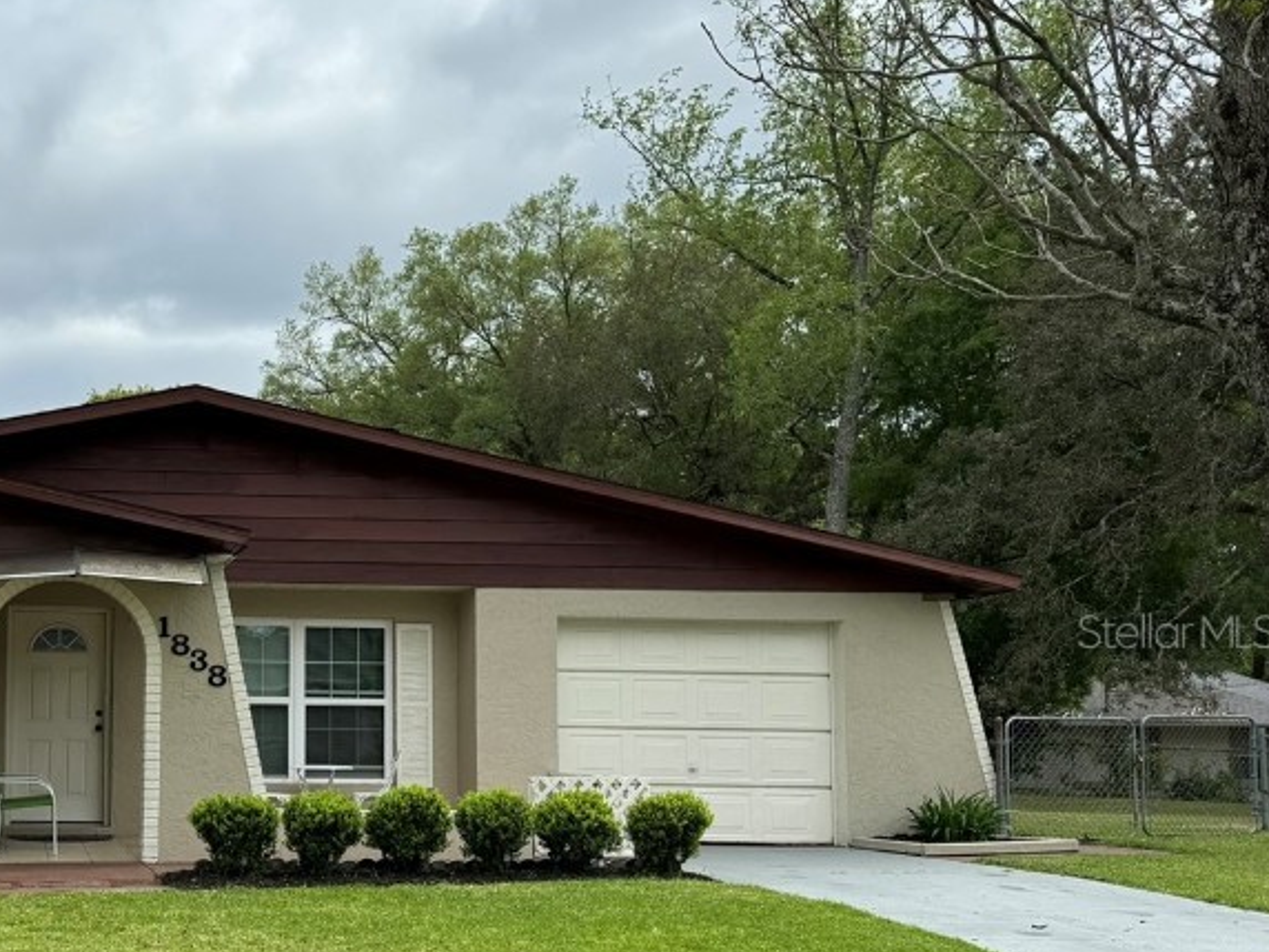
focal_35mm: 43
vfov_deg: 33.3
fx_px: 1576
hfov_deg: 40.8
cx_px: 151
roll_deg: -1.5
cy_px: 630
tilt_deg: +3.9
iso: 80
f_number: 1.78
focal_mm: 6.76
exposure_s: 1/2415
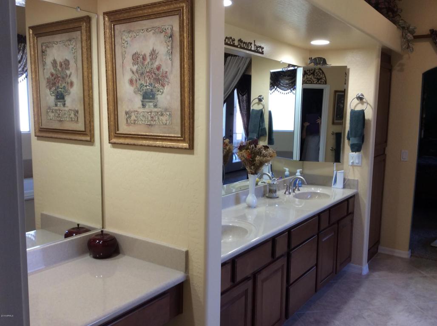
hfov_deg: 56.9
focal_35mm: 32
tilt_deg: -9.2
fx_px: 403
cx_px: 218
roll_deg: +0.2
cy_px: 163
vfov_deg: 44.1
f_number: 2.4
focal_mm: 3.3
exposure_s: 1/24
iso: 32
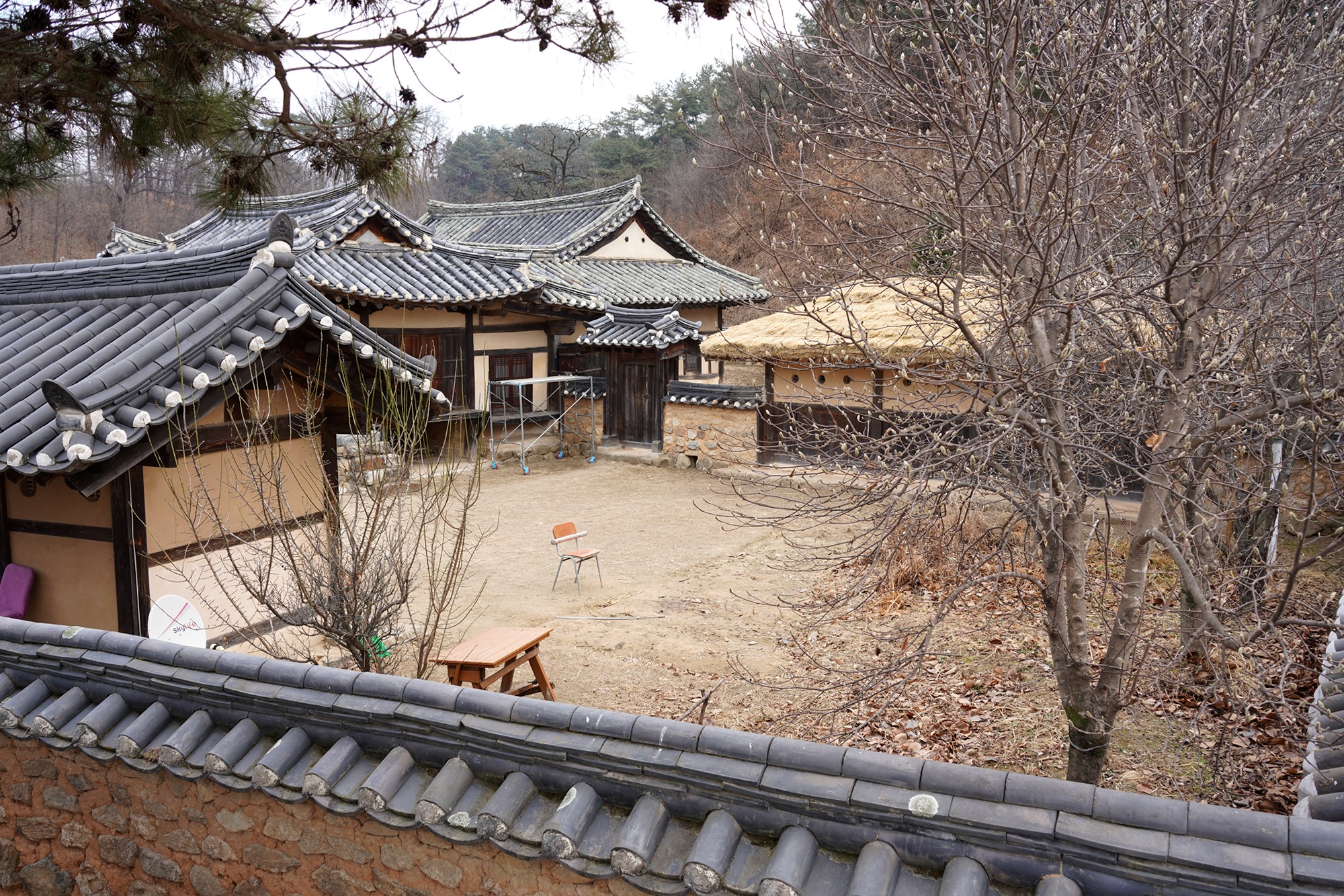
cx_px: 672
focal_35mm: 30
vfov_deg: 43.6
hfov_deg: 61.9
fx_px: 1120
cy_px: 448
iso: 100
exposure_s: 1/100
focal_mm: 30
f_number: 5
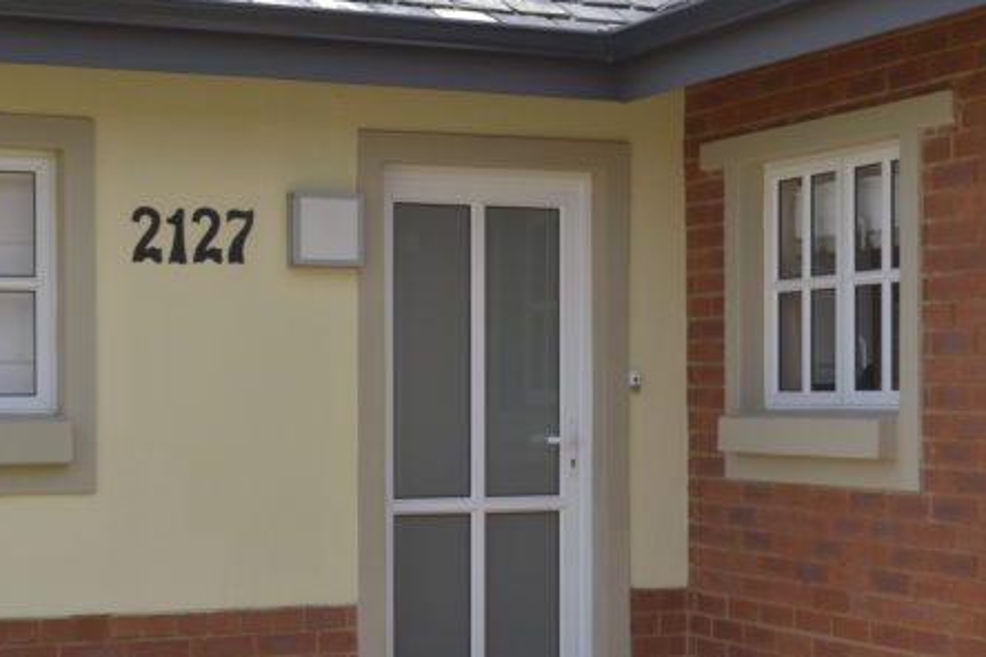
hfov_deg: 27.7
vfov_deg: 18.6
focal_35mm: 73
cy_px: 406
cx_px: 464
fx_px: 1999
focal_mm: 36
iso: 100
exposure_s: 1/80
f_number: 11
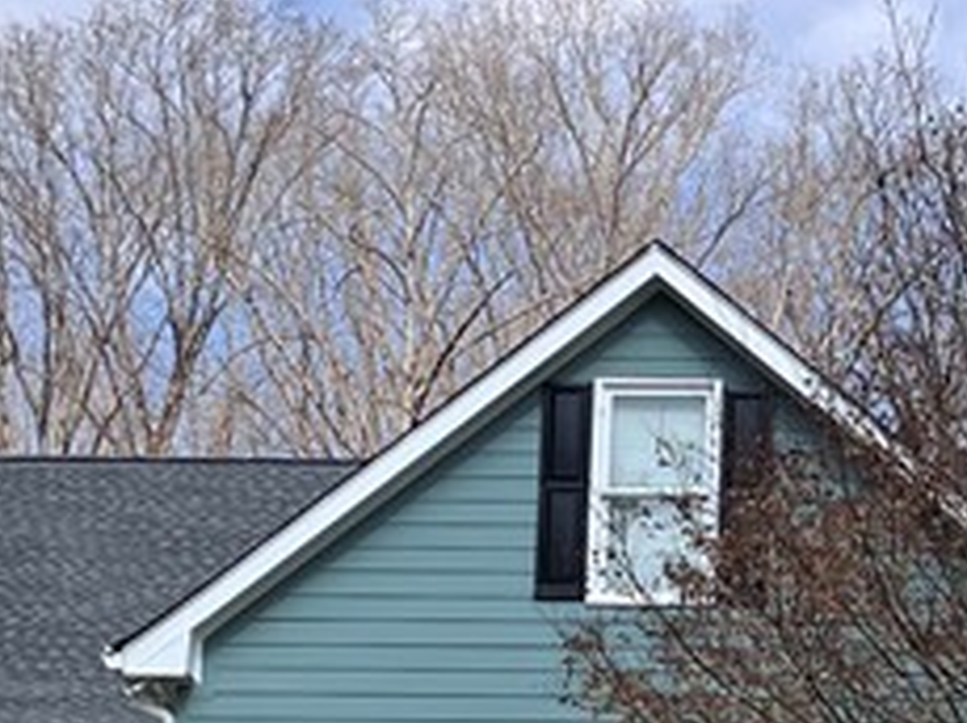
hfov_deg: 16.8
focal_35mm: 116
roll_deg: -0.6
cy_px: 601
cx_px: 841
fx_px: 3237
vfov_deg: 12.7
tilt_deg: +13.4
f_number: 1.6
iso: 50
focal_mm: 5.1
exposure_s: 1/3413
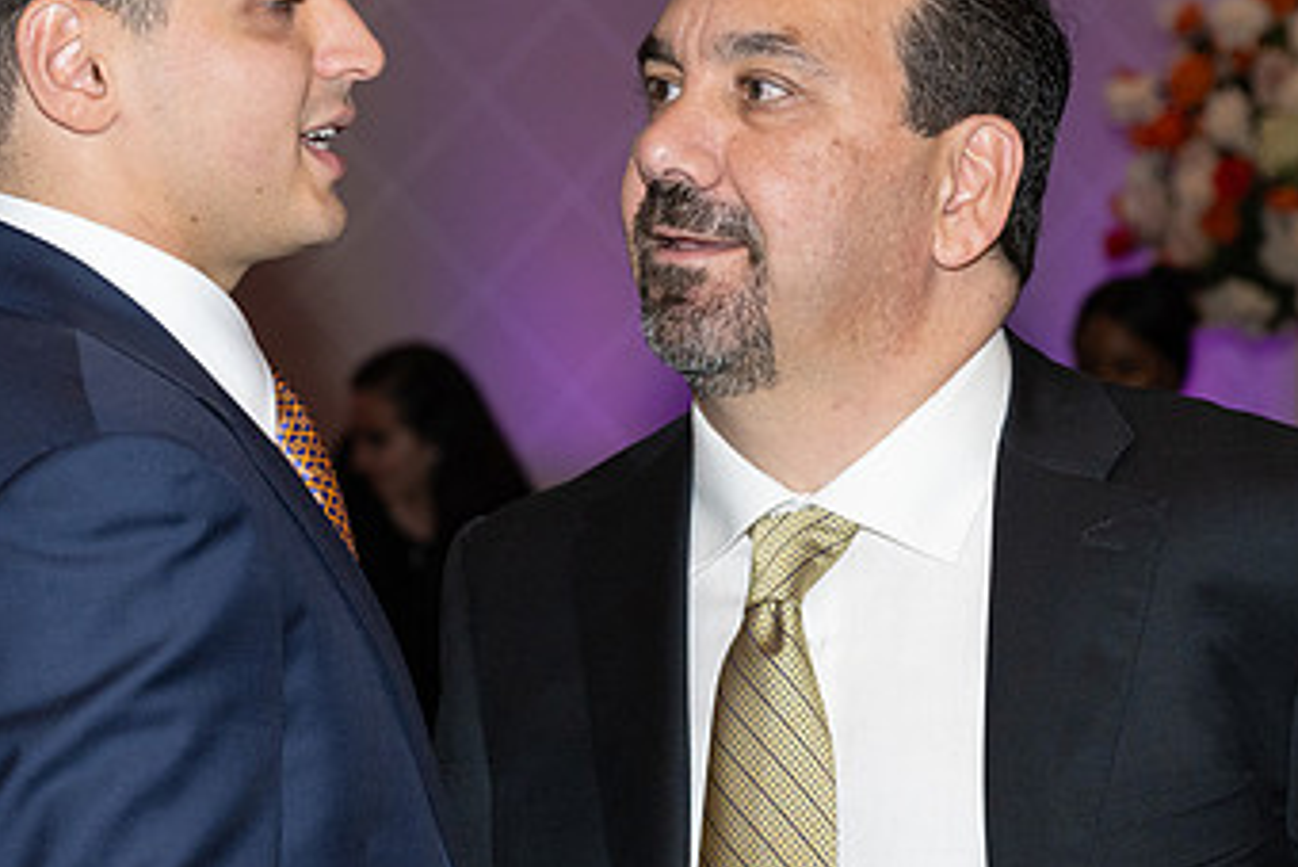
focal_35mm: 181
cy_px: 587
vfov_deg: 7.6
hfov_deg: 11.4
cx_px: 757
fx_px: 6528
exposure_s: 1/100
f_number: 5.6
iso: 800
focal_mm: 75
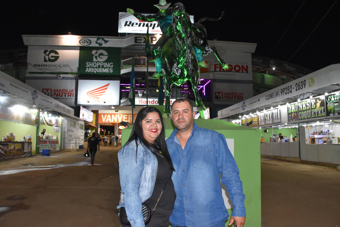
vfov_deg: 48.0
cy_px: 114
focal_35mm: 27
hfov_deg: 67.3
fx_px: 255
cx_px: 170
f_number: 5.6
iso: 1600
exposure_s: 1/80
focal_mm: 18
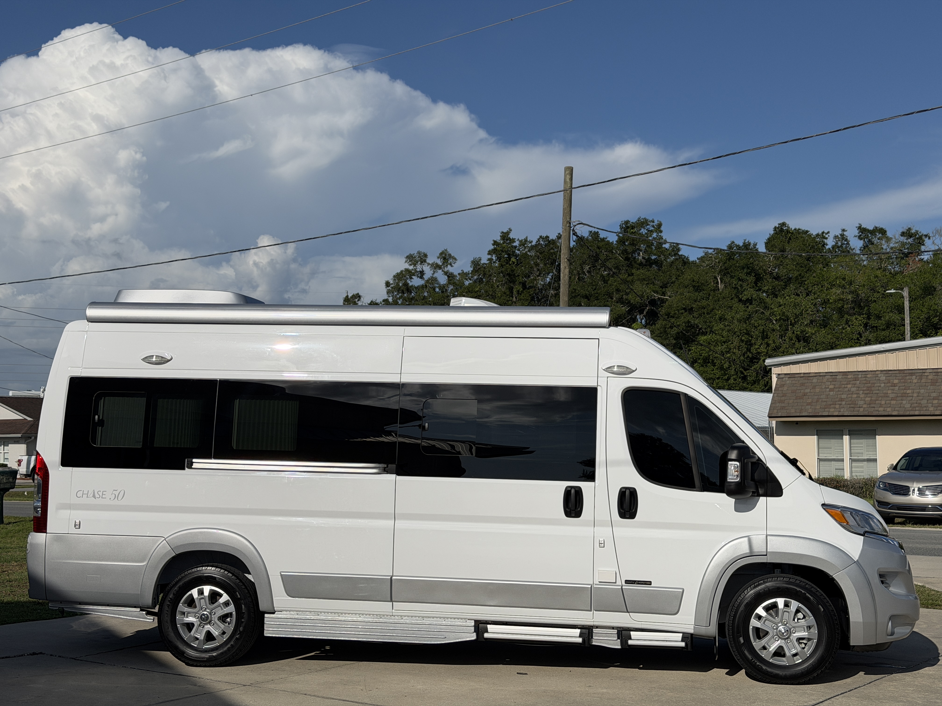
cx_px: 471
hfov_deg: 39.7
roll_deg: +0.4
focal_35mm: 48
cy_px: 353
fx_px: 1306
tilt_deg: +3.1
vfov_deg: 30.3
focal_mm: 6.76
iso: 80
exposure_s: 1/20408
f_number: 1.78
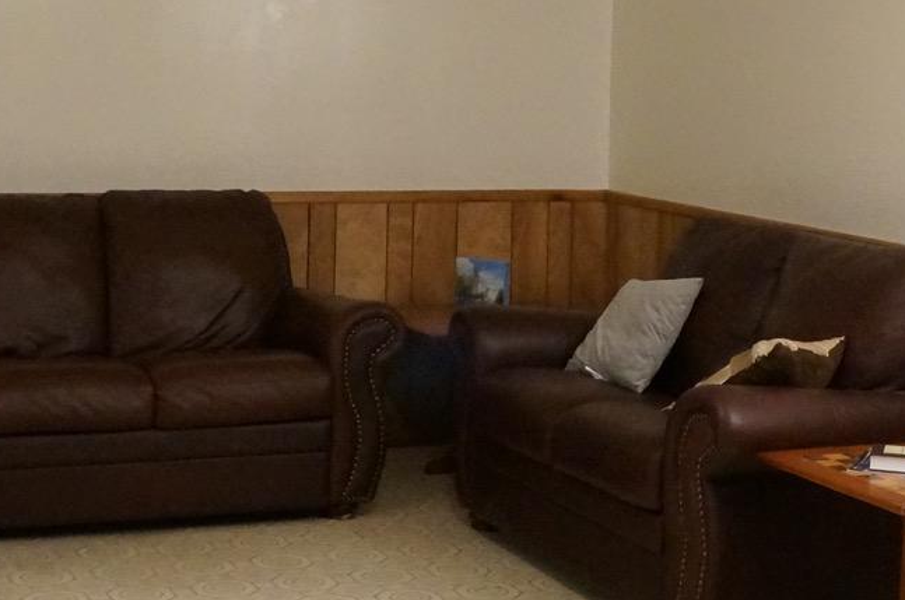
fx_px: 1907
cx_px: 476
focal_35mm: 76
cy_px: 77
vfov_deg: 17.6
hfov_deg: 26.7
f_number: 8
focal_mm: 16
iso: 3200
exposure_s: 1/25
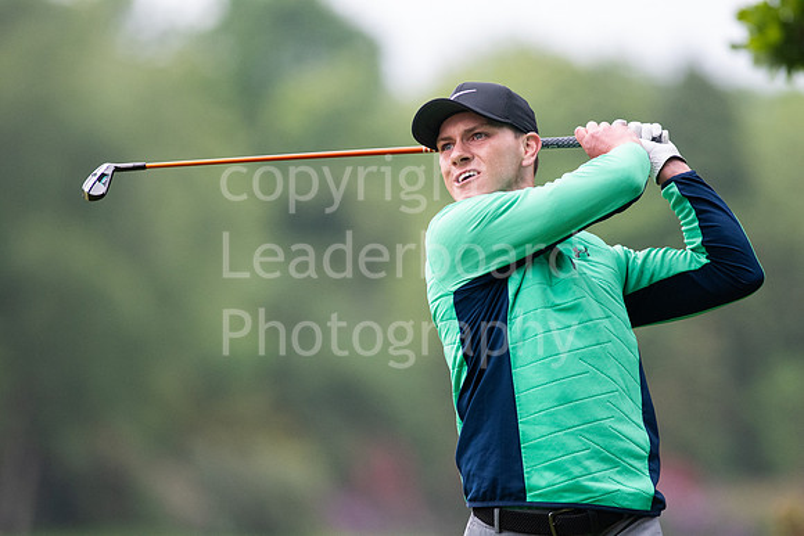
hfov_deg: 4.6
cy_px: 268
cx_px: 402
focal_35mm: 450
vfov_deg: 3.1
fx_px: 10052
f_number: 4
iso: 2000
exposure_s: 1/1600
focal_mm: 300
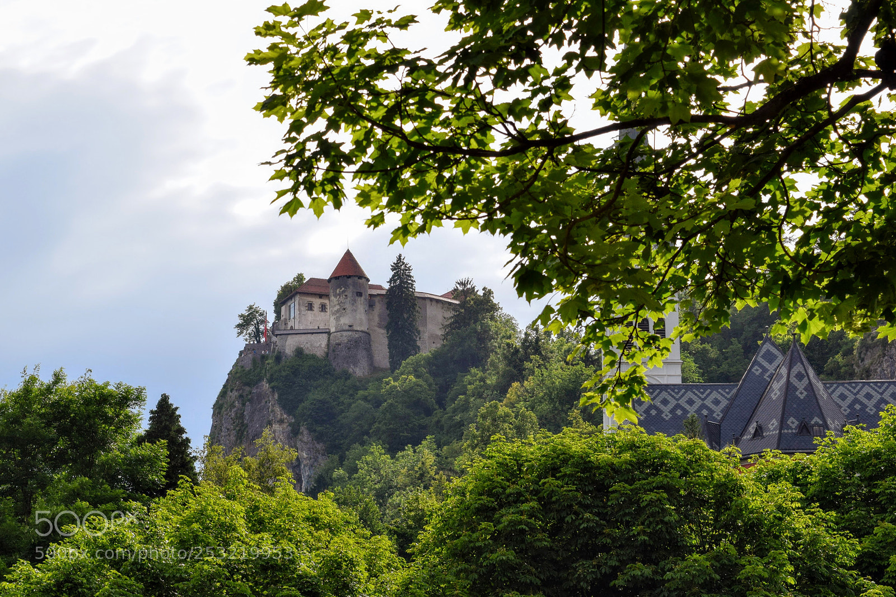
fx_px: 2053
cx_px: 448
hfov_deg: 24.6
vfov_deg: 16.6
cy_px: 298
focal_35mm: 82
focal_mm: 55
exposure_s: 1/400
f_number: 10
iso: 200
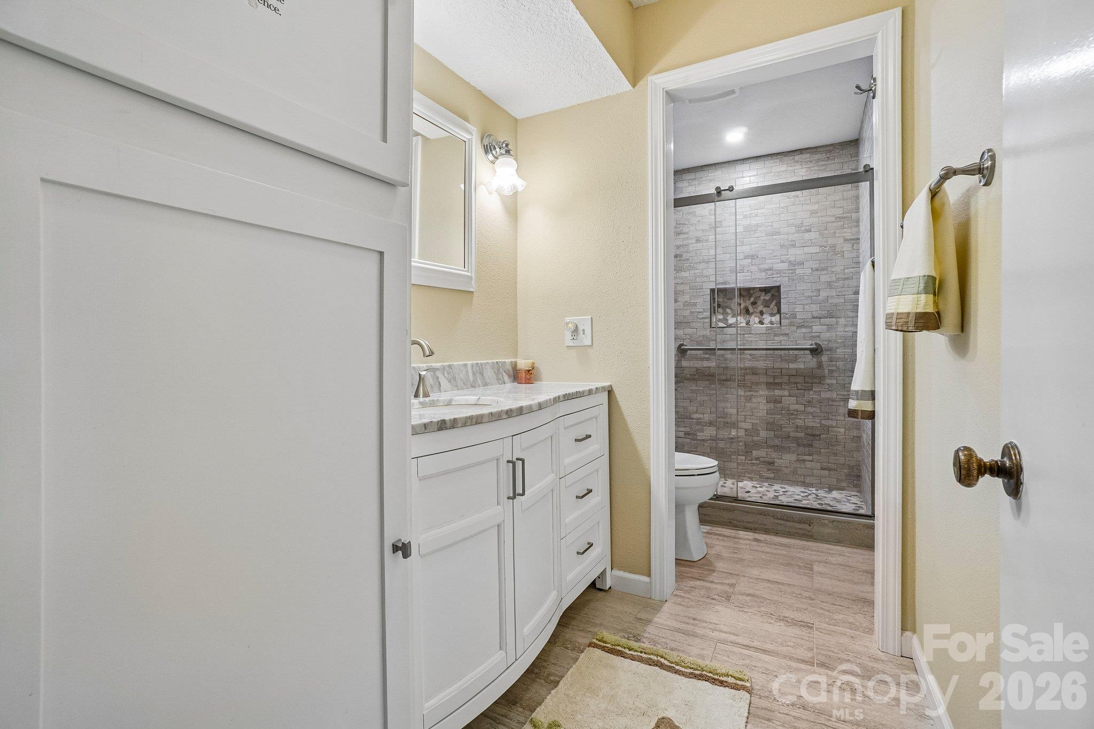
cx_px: 547
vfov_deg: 77.3
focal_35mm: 15
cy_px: 364
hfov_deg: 100.4
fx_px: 456
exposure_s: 1/15
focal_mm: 10
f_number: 8
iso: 400
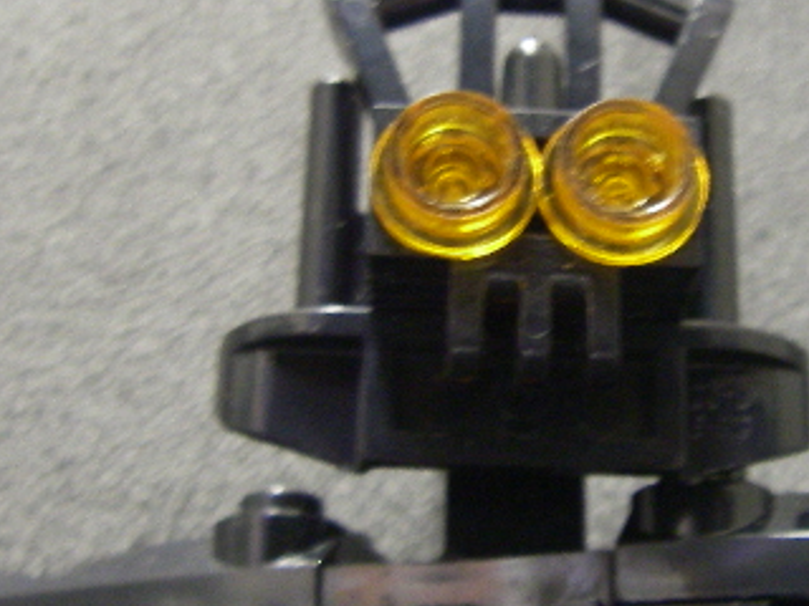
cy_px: 288
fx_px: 1776
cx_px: 506
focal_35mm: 76
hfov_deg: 25.6
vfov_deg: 19.4
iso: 320
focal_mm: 6.3
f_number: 3.3
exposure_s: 1/4
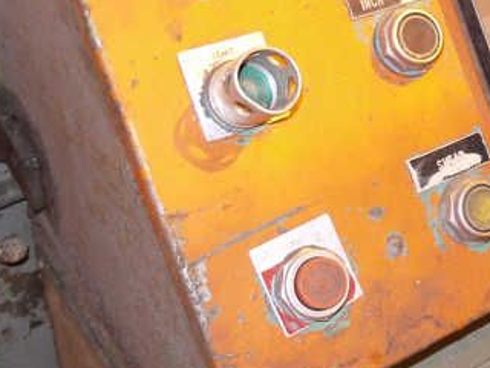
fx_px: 991
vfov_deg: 20.7
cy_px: 54
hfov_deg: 25.3
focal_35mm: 70
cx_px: 568
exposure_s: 1/8
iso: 640
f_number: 3.5
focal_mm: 14
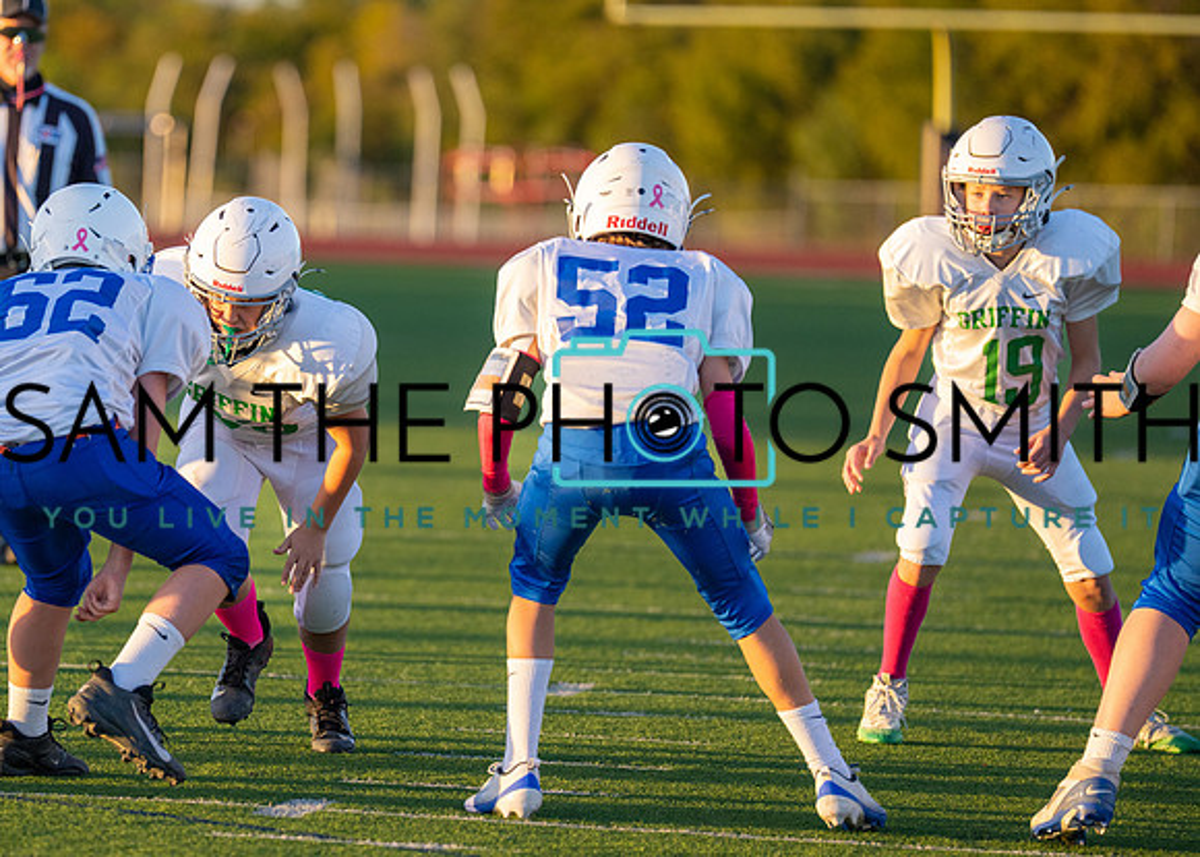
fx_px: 9844
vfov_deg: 5.0
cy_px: 432
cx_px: 335
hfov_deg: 7.0
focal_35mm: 289
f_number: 2.8
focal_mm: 200
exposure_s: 1/3200
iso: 800
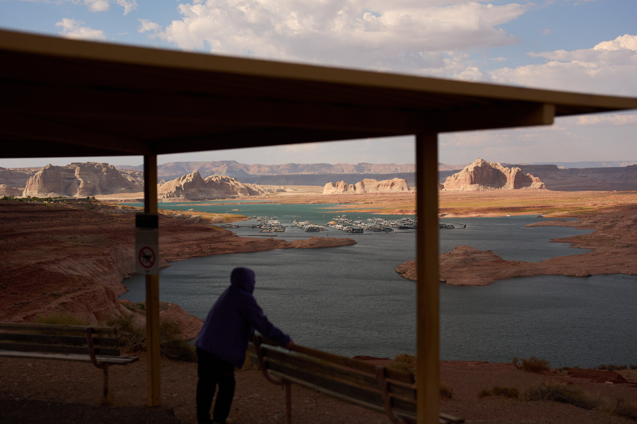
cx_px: 318
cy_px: 212
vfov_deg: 27.0
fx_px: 884
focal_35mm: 50
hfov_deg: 39.6
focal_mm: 50
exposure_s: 1/20000
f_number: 2
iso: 400
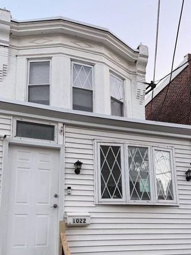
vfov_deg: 49.0
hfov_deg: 38.6
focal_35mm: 37
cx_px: 102
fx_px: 273
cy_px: 176
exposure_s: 1/170
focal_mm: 6.76
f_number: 1.78
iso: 80
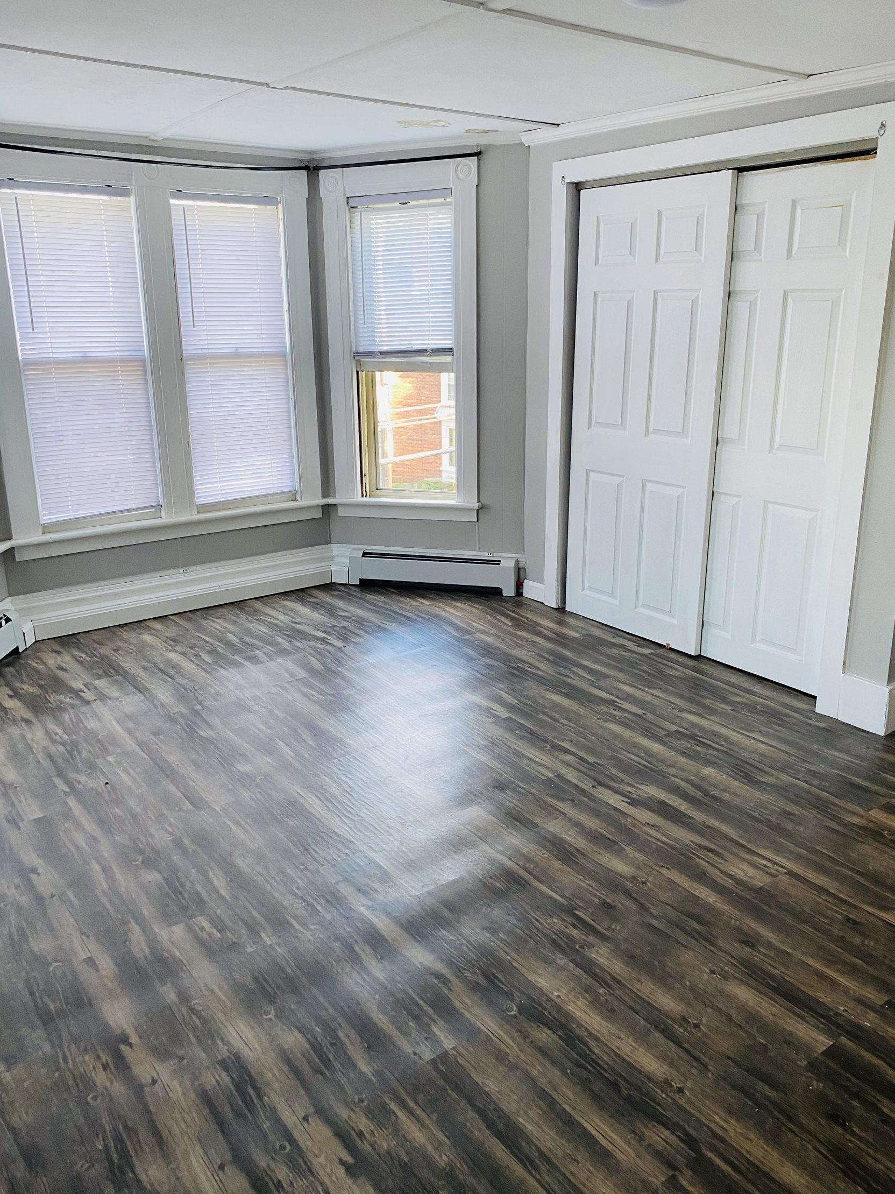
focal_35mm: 27
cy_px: 588
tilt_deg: -15.1
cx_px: 459
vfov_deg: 65.3
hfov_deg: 51.3
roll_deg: +1.1
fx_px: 931
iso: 100
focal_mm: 4.25
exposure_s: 1/60
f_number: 1.8
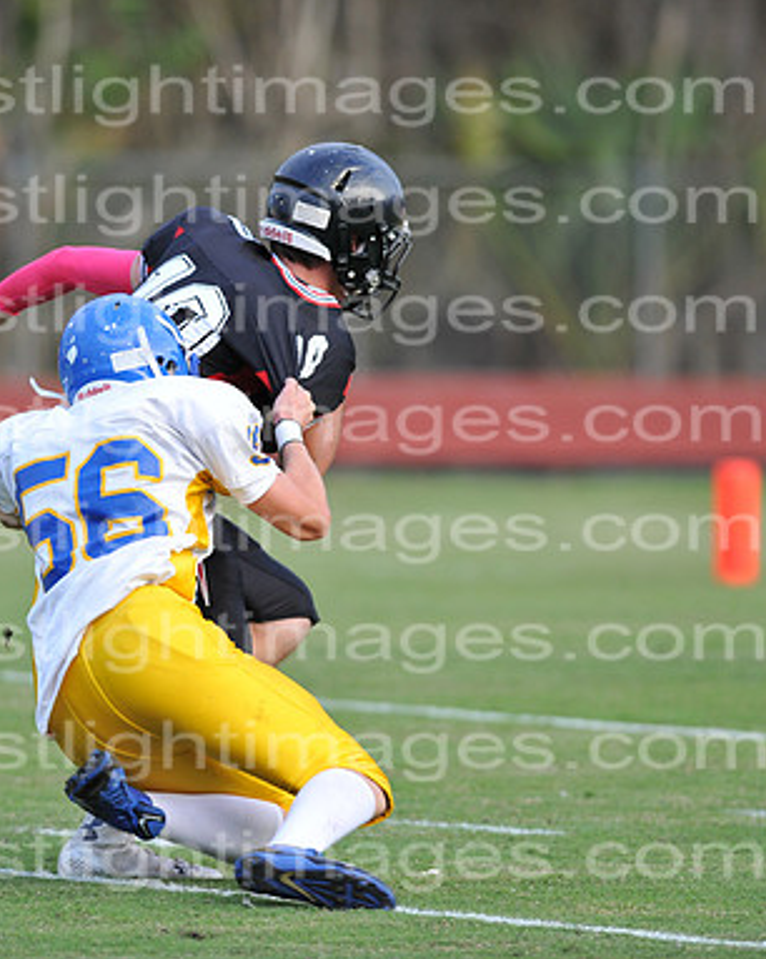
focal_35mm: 426
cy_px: 478
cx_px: 200
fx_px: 12082
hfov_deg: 3.6
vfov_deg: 4.5
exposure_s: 1/1250
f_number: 4
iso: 1000
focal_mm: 300
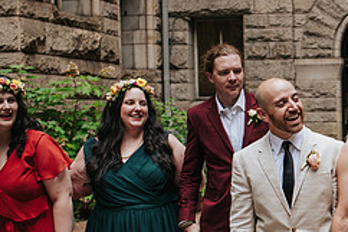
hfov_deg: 22.7
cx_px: 391
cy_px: 180
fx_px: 811
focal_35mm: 84
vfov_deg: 16.1
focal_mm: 35
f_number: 3.2
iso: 560
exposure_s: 1/400
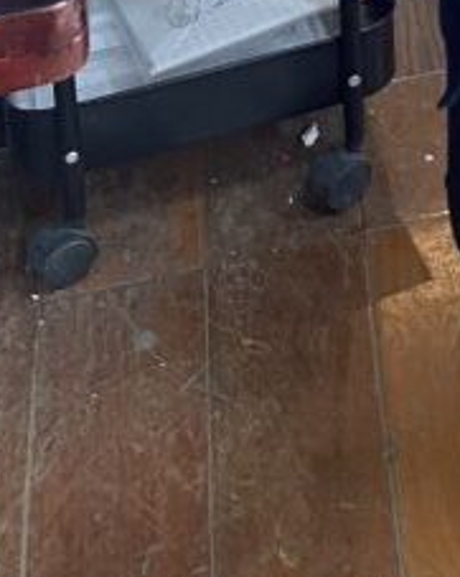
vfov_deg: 13.8
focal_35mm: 112
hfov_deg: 12.5
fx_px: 1910
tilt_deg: -18.7
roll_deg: -2.7
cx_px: 836
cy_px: -676
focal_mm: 4.25
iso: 80
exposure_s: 1/50
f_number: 1.8
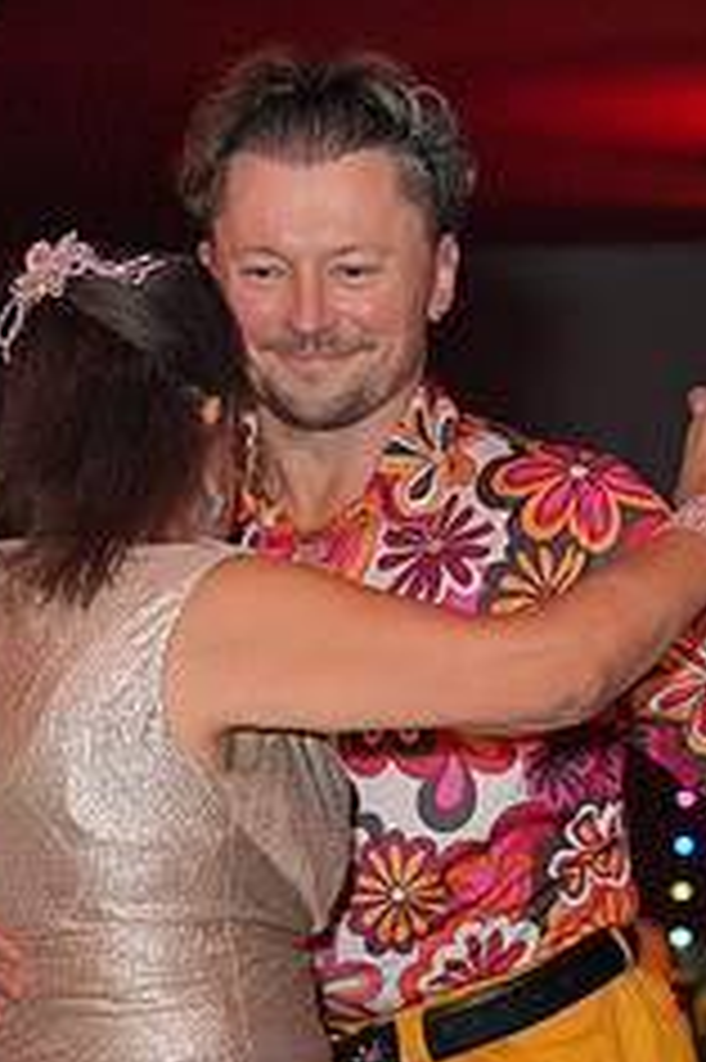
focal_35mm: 172
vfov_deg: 11.7
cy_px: 1296
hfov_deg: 8.0
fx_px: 5067
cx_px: 155
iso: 4000
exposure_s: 1/200
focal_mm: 70
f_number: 4
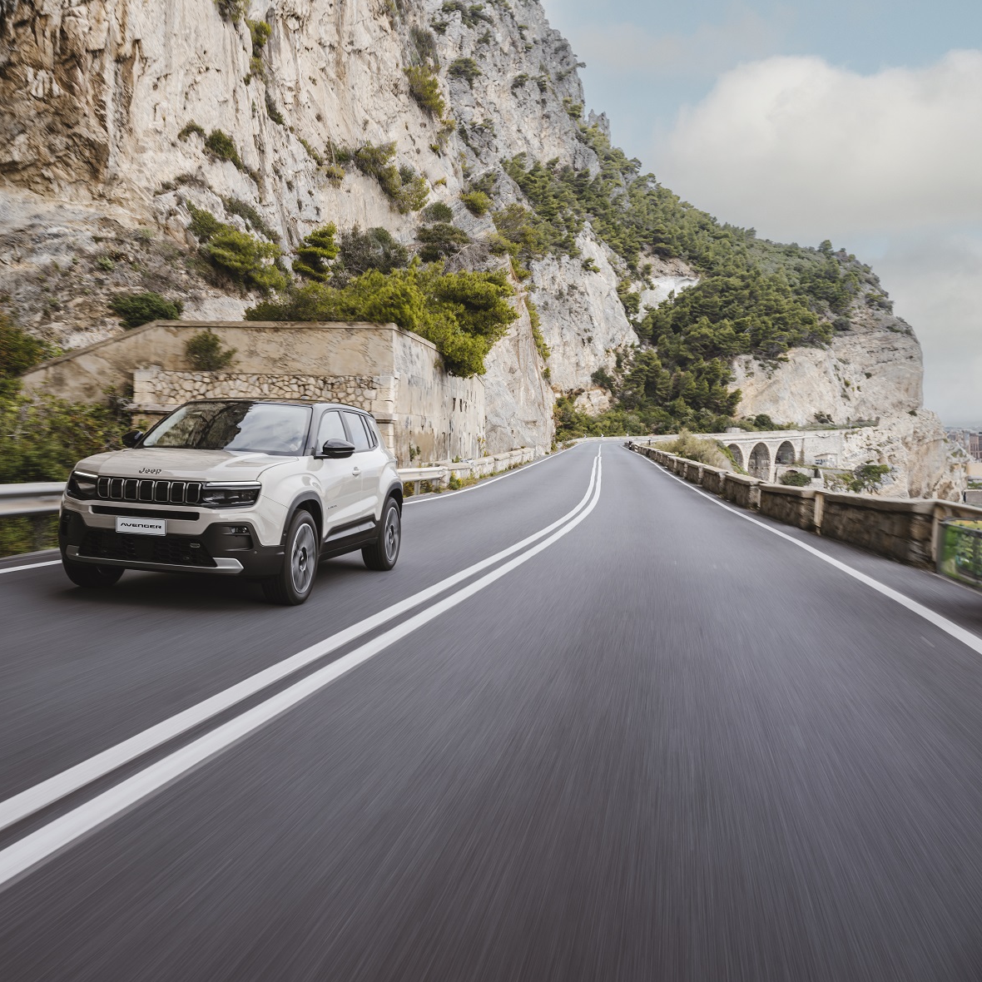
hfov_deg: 45.8
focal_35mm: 35
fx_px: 1123
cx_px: 265
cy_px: 493
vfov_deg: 47.2
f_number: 9
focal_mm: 27
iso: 100
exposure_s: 1/40
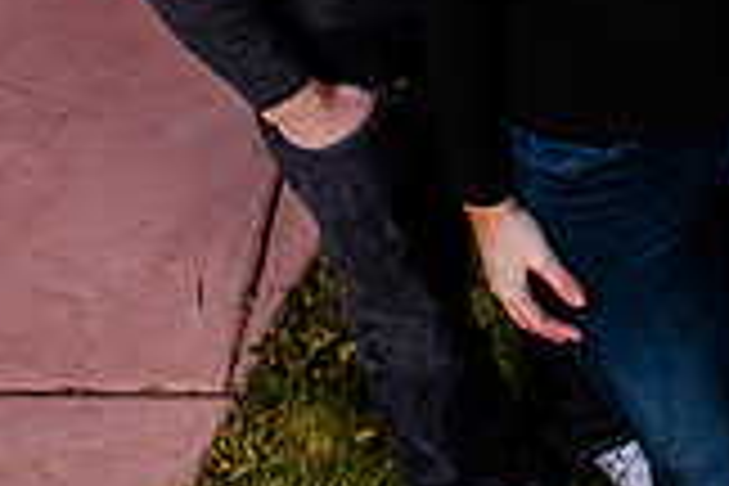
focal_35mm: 96
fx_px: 1944
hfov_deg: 18.1
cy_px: -294
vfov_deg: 13.3
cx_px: 1192
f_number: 7.1
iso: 200
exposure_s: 1/160
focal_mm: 24
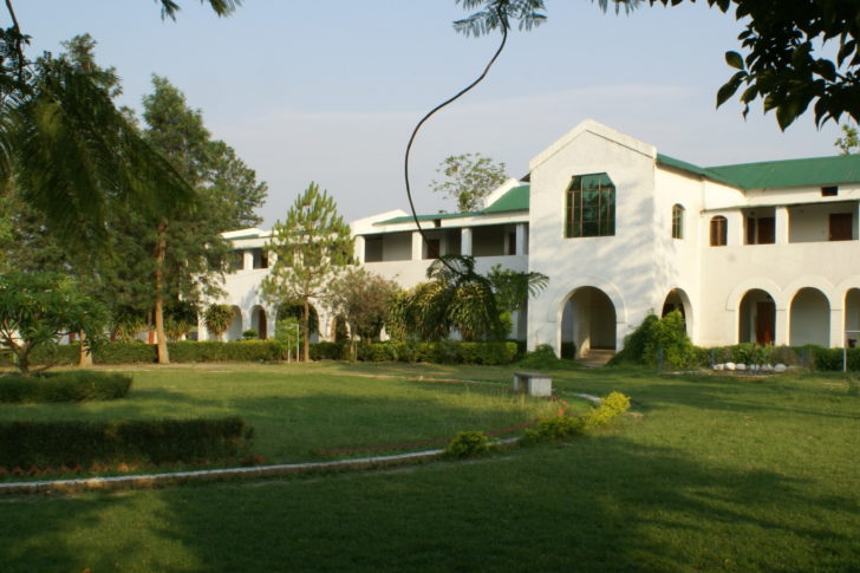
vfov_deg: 35.0
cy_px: 328
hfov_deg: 50.6
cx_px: 473
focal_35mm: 38
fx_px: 908
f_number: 20
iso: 160
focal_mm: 18
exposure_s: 1/30
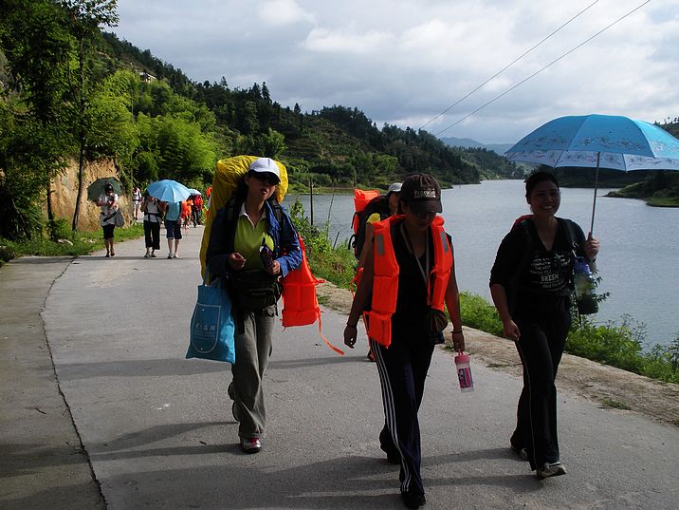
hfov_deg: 42.9
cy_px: 255
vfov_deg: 32.9
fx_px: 863
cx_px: 340
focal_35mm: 44
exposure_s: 1/546
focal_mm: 7.7
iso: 64
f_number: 4
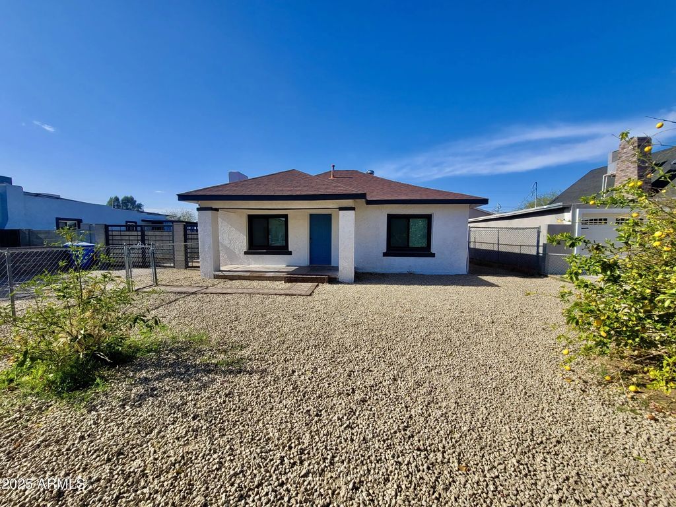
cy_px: 254
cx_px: 338
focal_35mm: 13
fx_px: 254
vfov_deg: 89.9
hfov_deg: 106.2
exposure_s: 1/1973
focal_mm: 2.2
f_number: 2.2
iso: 64
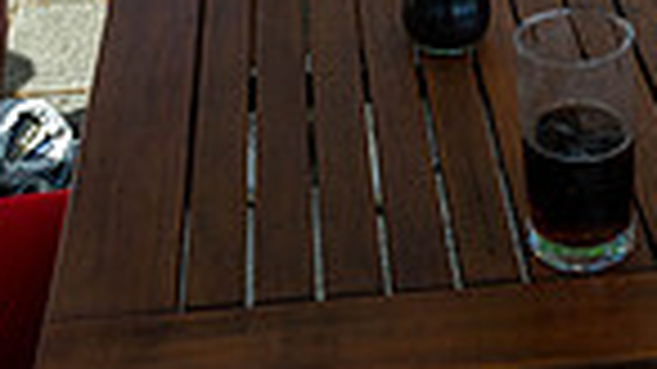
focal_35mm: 100
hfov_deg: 21.3
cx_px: 454
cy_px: -448
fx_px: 1741
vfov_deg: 10.7
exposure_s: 1/640
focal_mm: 24
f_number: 5.6
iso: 200
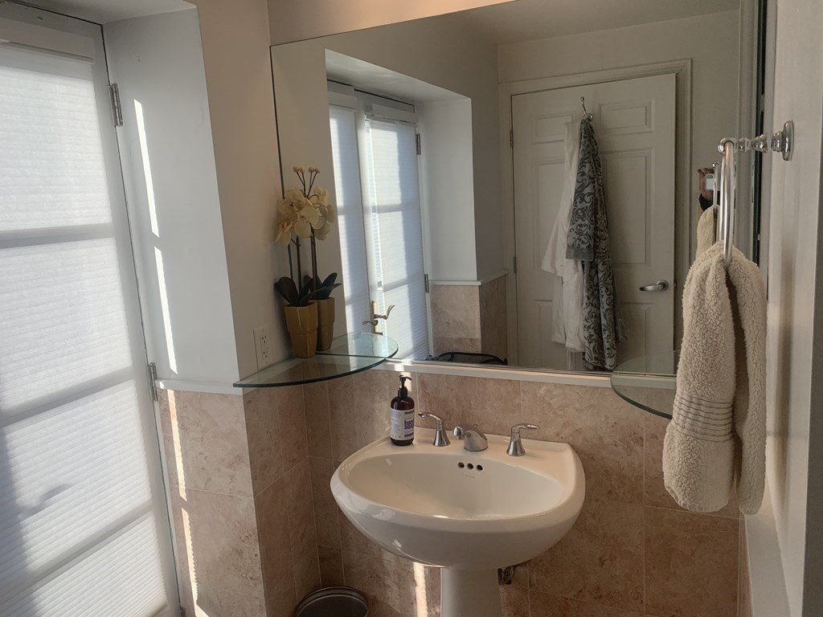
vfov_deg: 53.1
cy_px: 308
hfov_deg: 67.3
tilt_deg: -8.8
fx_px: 618
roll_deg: +2.7
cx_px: 412
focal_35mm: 26
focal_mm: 4.25
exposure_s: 1/573
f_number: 1.8
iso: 25
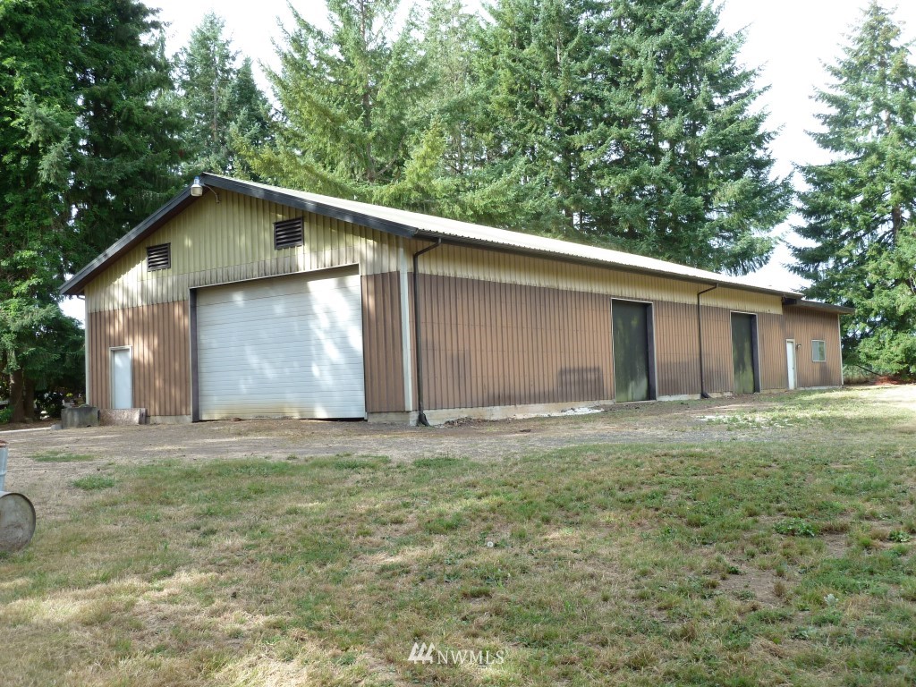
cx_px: 458
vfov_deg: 38.7
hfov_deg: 50.1
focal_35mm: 37
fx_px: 979
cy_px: 344
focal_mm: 6.1
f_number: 4
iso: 80
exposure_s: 1/125
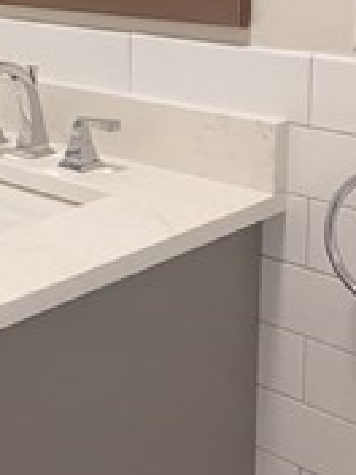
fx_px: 960
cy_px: 51
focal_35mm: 70
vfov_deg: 26.9
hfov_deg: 19.3
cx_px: -113
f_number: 2.2
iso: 555
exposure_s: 1/60
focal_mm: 2.35
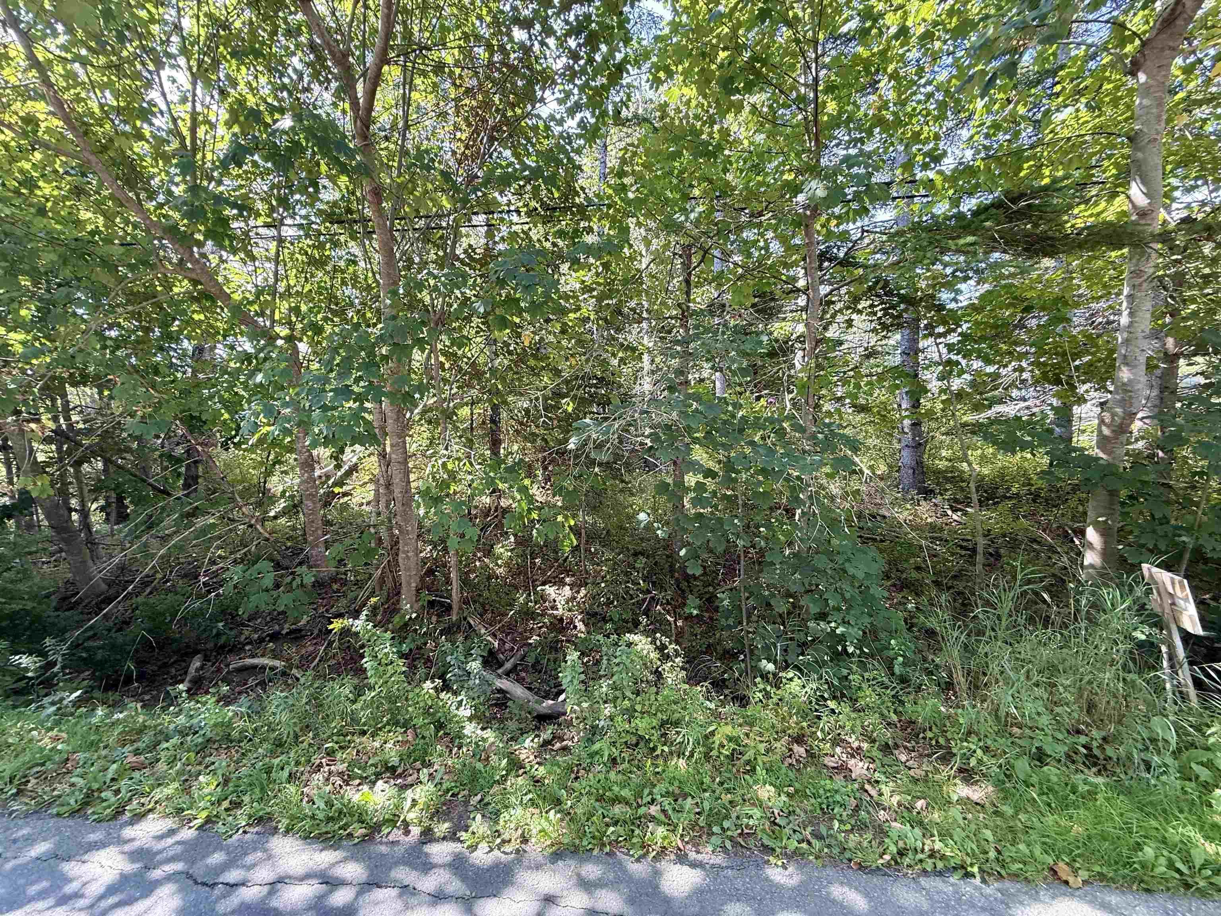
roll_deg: +0.7
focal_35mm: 14
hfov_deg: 102.1
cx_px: 610
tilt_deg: -1.0
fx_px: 494
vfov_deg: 85.7
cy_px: 458
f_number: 2.2
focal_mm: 2.22
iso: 64
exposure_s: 1/99
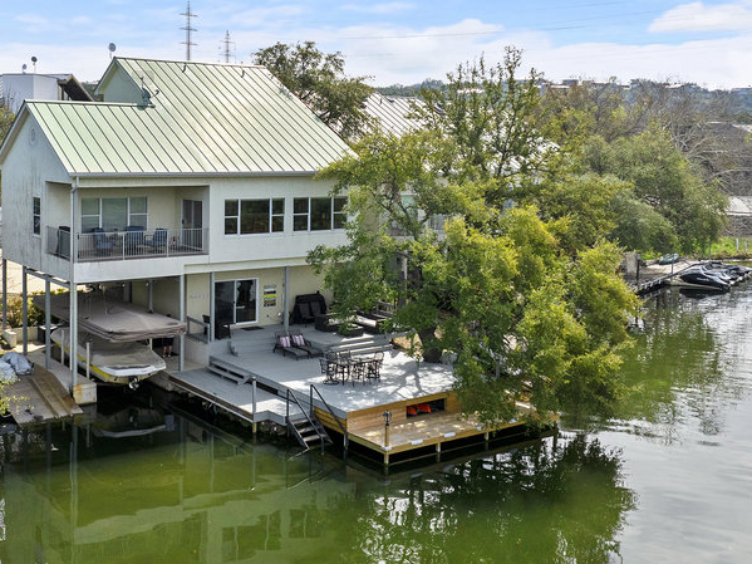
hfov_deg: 45.0
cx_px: 245
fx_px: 891
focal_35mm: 41
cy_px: 200
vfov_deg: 34.9
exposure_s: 1/4000
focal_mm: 12.29
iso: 100
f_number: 2.8
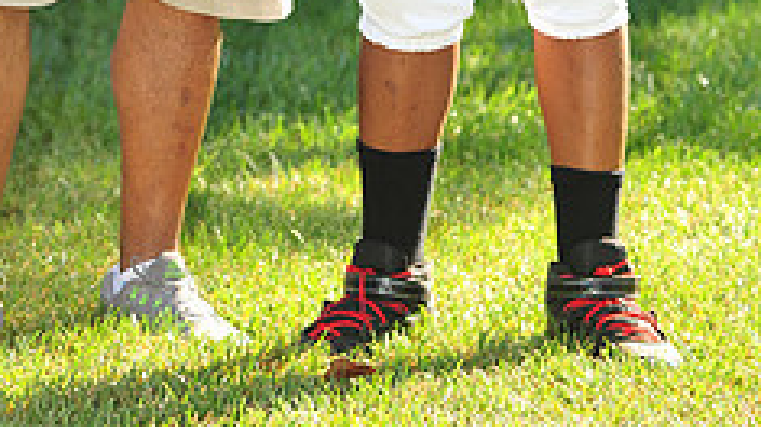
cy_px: -301
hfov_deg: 7.6
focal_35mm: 284
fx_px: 5729
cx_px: 317
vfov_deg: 4.2
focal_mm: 110
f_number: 4.5
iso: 200
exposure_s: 1/320
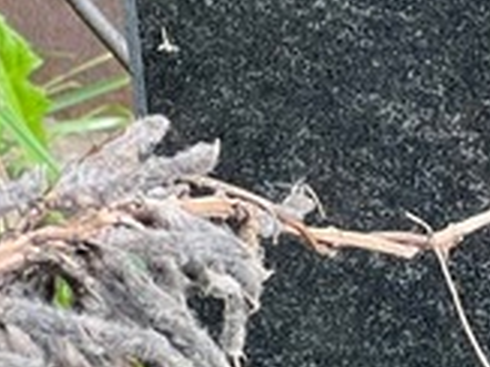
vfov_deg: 3.9
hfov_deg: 5.1
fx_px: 5361
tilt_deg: -29.2
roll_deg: -0.1
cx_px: 1040
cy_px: 478
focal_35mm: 379
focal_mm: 9
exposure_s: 1/107
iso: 32
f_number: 2.8
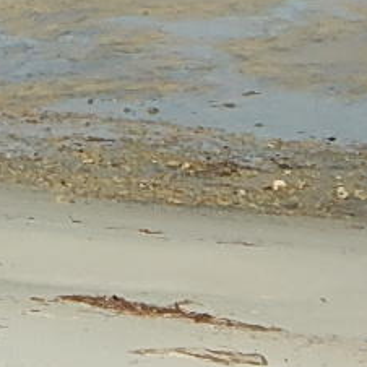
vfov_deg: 4.5
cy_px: -563
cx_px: -732
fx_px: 4570
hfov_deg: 4.4
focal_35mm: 381
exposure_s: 1/500
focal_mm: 10.9
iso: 125
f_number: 7.9
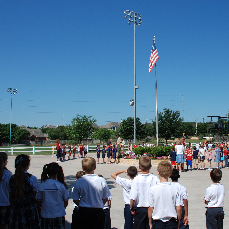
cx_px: 136
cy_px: 115
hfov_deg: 42.7
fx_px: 292
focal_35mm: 39
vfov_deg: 42.8
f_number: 8
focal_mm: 20
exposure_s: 1/250
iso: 100
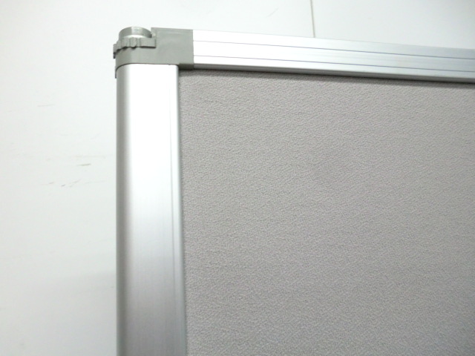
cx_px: 238
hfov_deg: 65.3
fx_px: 370
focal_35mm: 27
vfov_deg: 51.4
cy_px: 178
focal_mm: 4.9
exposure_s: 1/60
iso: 320
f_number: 3.2
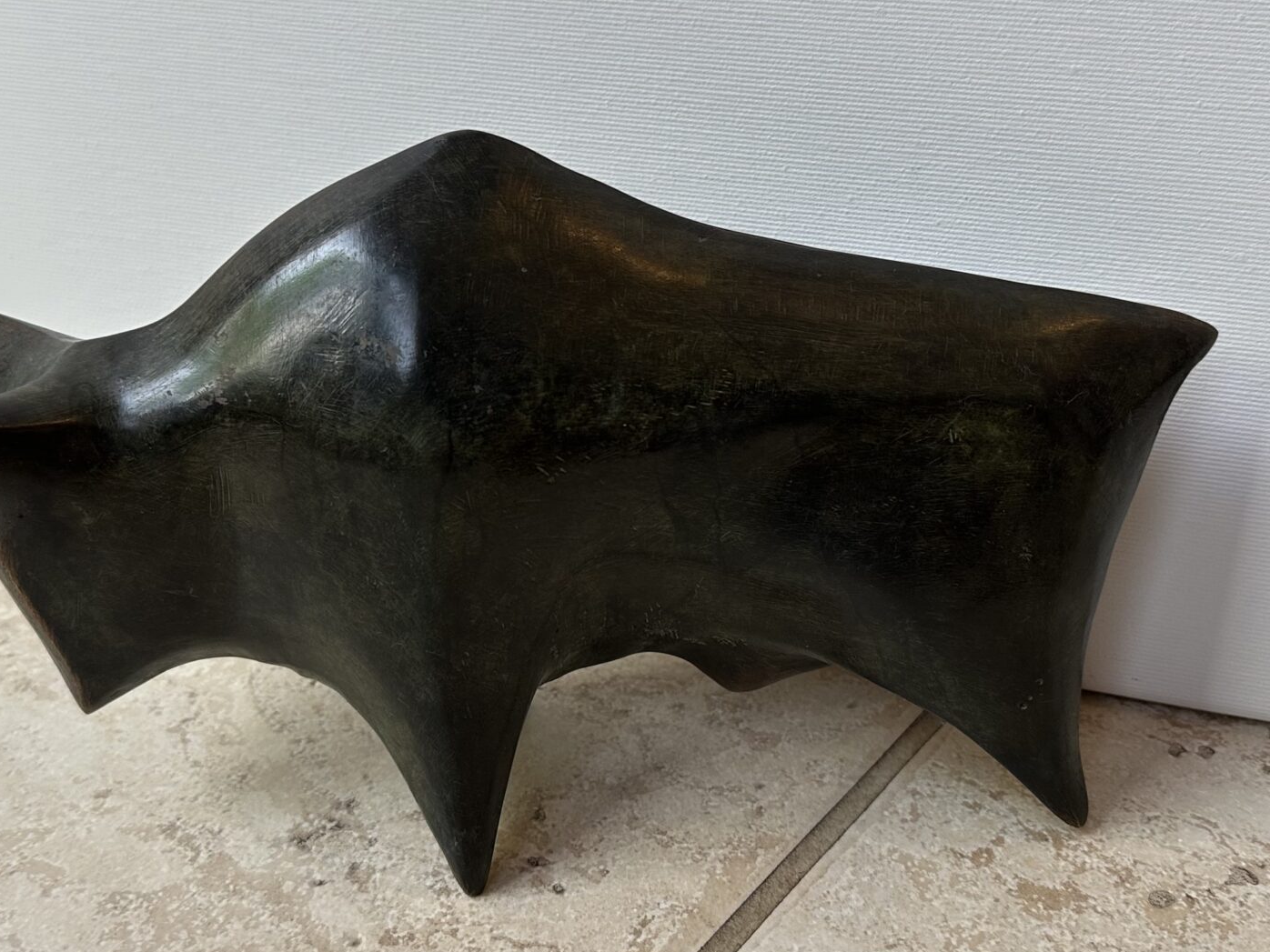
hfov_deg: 42.9
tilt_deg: -24.3
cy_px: 391
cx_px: 600
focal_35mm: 44
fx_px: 1614
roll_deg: -0.5
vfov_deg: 32.8
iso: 125
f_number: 1.78
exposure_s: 1/50
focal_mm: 6.86
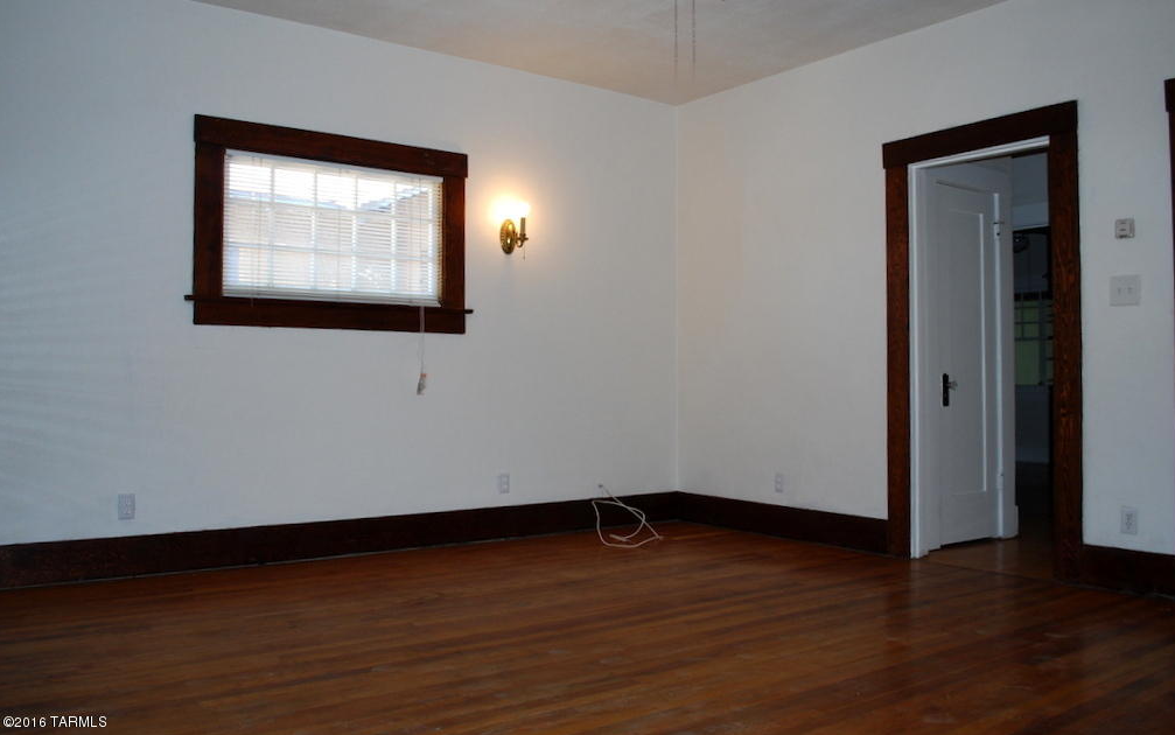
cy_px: 353
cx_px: 594
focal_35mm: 28
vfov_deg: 44.6
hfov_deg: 66.5
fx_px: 897
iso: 200
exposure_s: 1/60
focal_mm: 18
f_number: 3.5
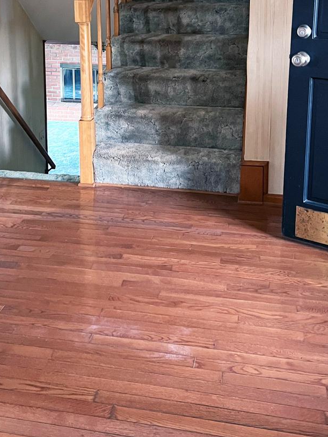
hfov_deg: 29.6
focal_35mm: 49
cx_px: 135
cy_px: 86
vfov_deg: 37.5
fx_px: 619
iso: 500
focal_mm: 5.7
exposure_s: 1/30
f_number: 1.5
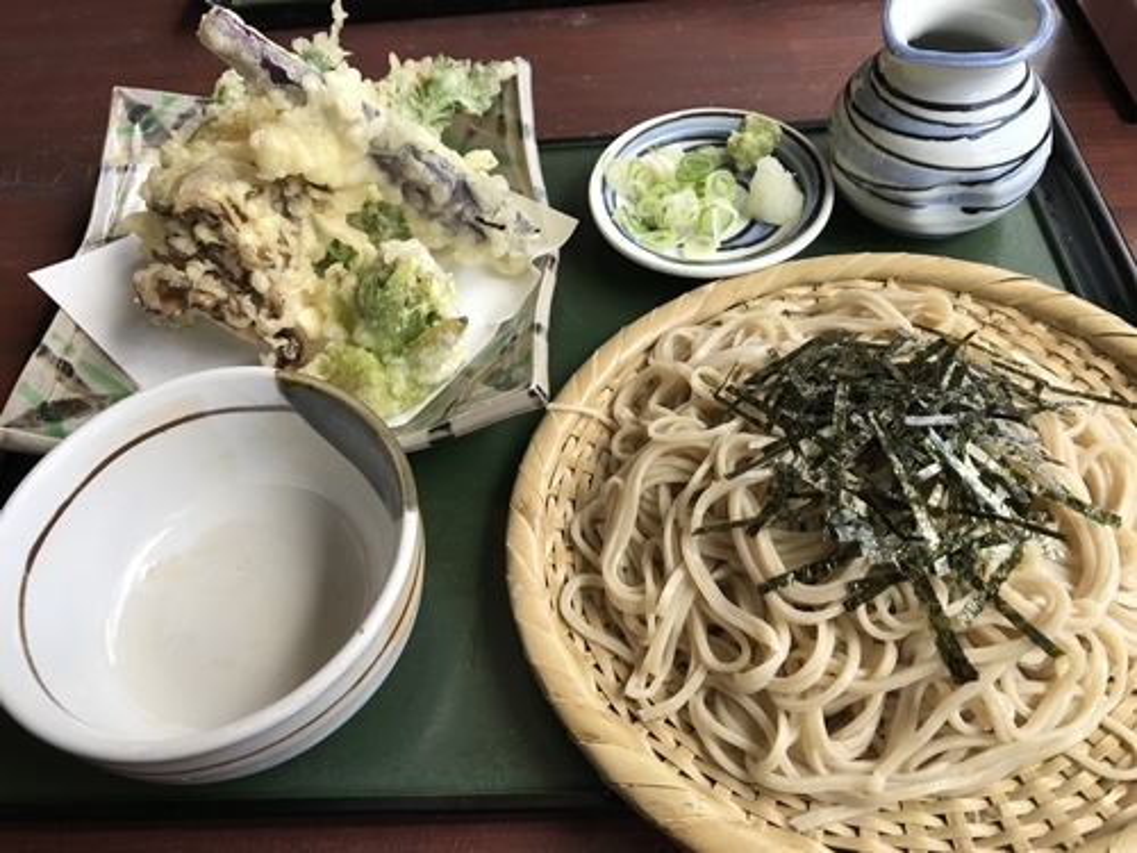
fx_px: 920
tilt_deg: -54.2
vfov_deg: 49.7
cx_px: 568
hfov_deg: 63.4
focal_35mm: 28
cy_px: 426
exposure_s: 1/351
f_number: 1.8
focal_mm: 3.99
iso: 20
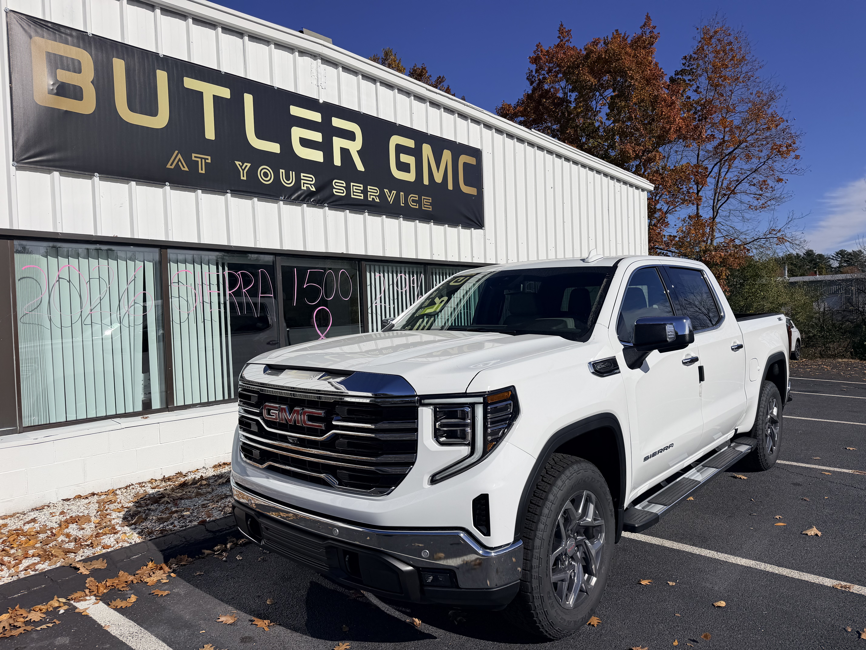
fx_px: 600
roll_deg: +2.5
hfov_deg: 71.6
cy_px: 325
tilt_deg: -1.9
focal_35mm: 24
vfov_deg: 56.8
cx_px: 433
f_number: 1.78
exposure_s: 1/17544
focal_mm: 6.76
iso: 80
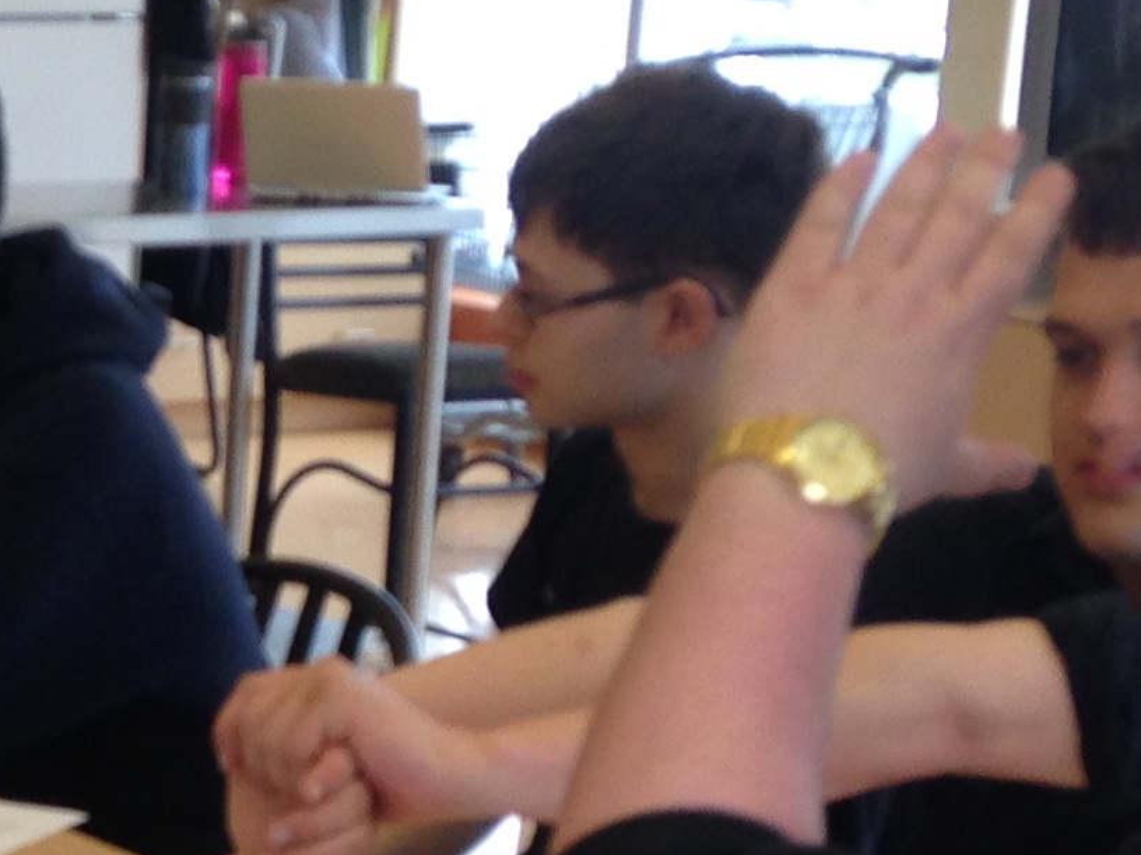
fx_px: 4351
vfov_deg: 11.1
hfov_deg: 14.3
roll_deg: -0.9
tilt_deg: -13.7
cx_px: -386
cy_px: 826
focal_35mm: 132
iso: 64
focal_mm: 4.12
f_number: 2.4
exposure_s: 1/120
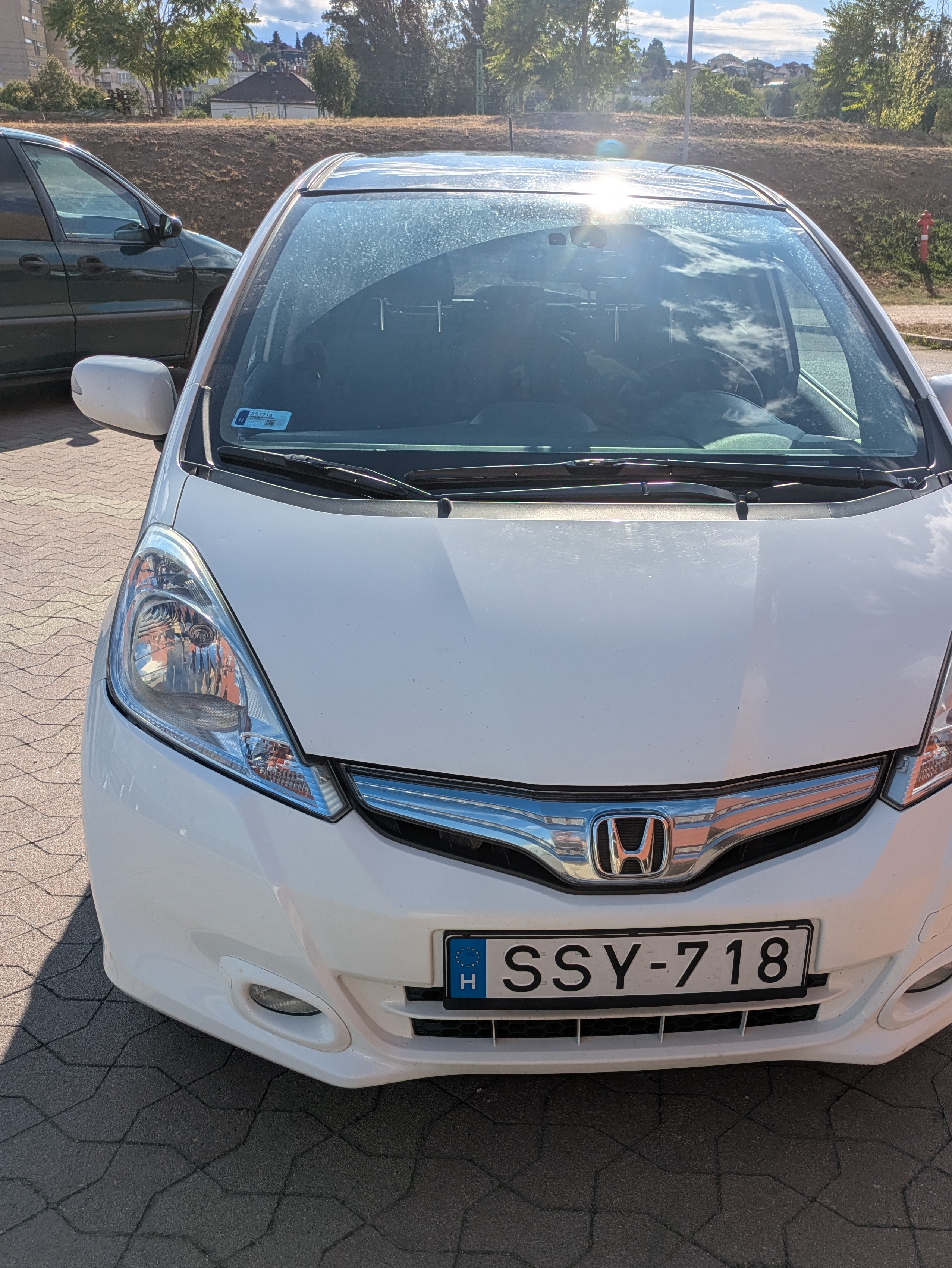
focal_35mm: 34
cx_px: 572
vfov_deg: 53.2
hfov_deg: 41.6
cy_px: 813
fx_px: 1246
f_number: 1.89
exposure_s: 1/3745
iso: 48
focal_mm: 5.43
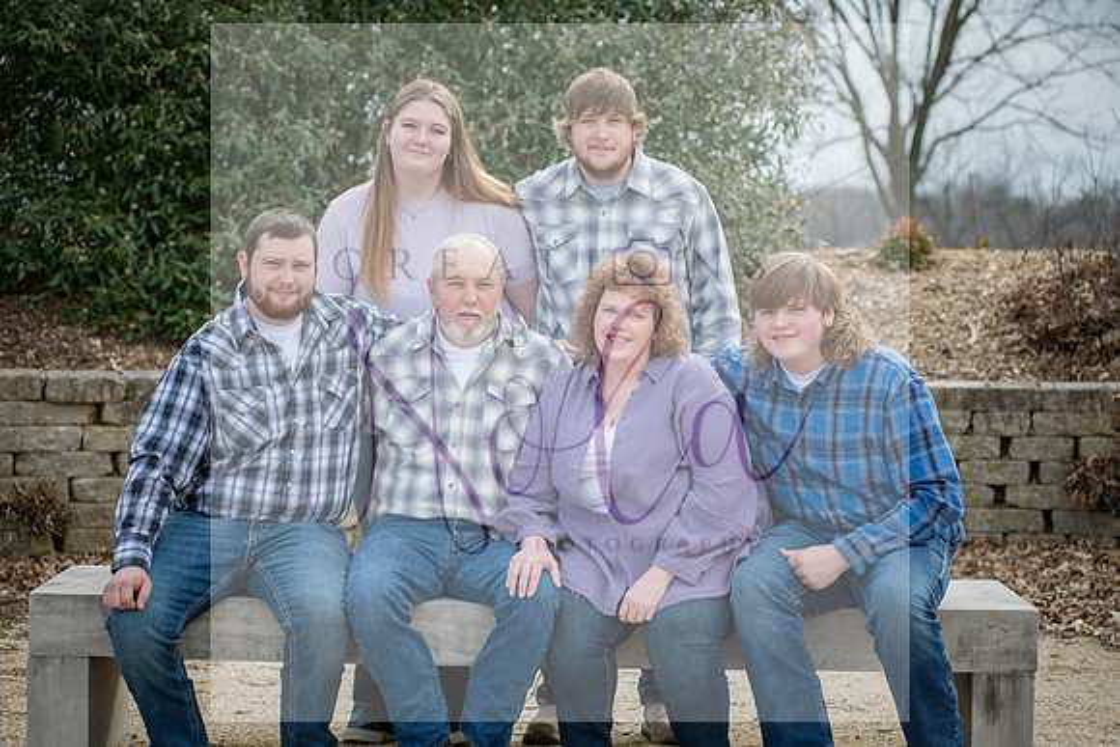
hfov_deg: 25.4
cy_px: 374
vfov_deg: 17.1
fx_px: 2489
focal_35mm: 80
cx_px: 560
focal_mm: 80
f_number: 4.5
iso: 400
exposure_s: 1/1000
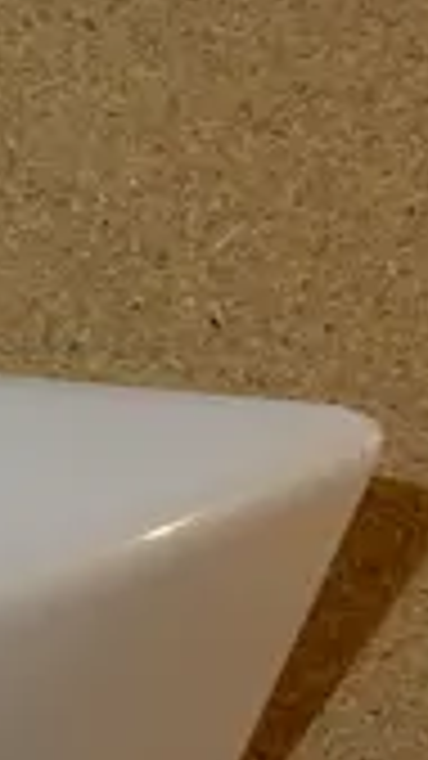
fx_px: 2685
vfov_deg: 16.1
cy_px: 477
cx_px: -396
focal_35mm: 133
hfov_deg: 8.7
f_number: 4.2
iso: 125
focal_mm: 7.6
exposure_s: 1/80
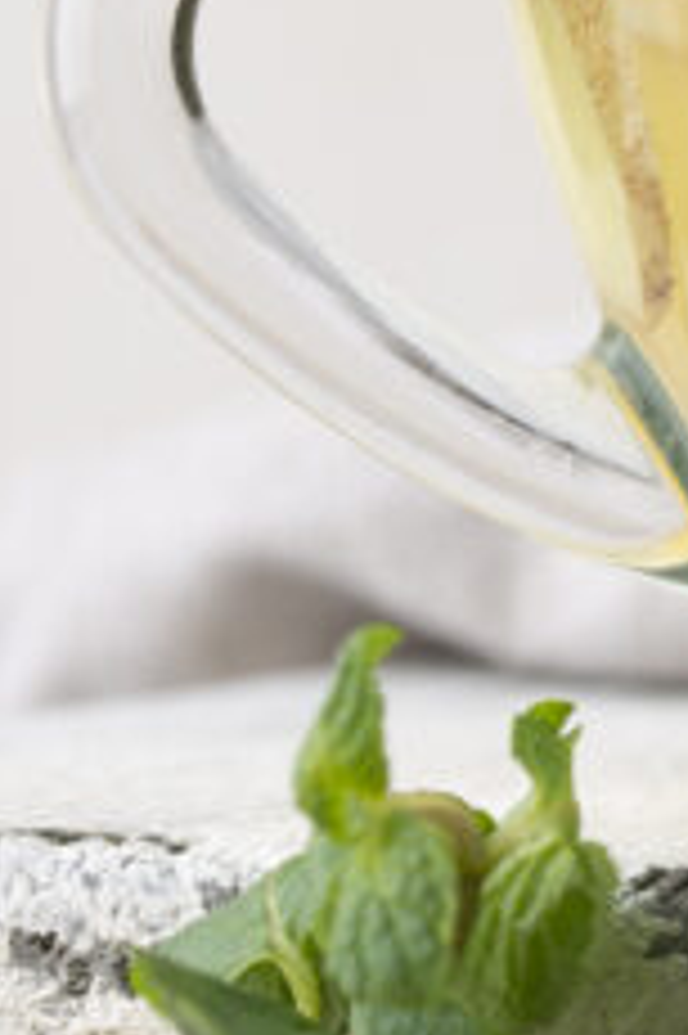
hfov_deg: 2.9
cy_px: -135
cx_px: 1102
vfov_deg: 4.4
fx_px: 13435
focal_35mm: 468
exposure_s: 1/100
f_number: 9
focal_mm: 105
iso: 100
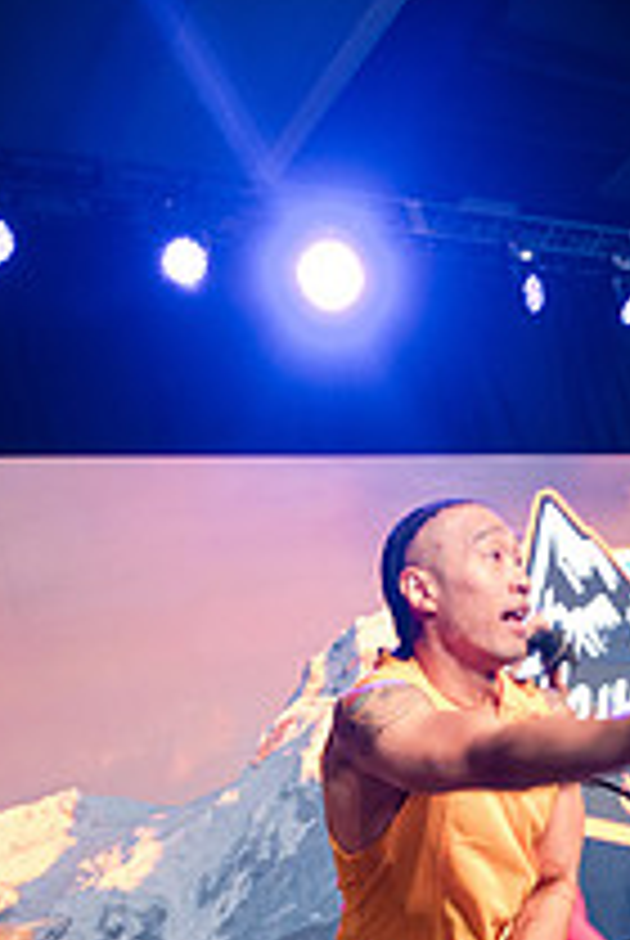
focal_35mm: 43
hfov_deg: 31.2
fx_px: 1125
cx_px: 392
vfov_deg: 41.2
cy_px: 873
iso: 3200
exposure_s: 1/80
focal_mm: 20
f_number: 2.8
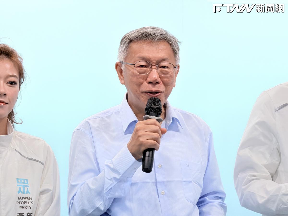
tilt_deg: +5.2
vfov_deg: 7.4
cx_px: 144
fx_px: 1664
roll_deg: -0.2
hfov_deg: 9.9
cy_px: 108
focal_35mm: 200
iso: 160
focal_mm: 16.89
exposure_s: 1/120
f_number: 2.8
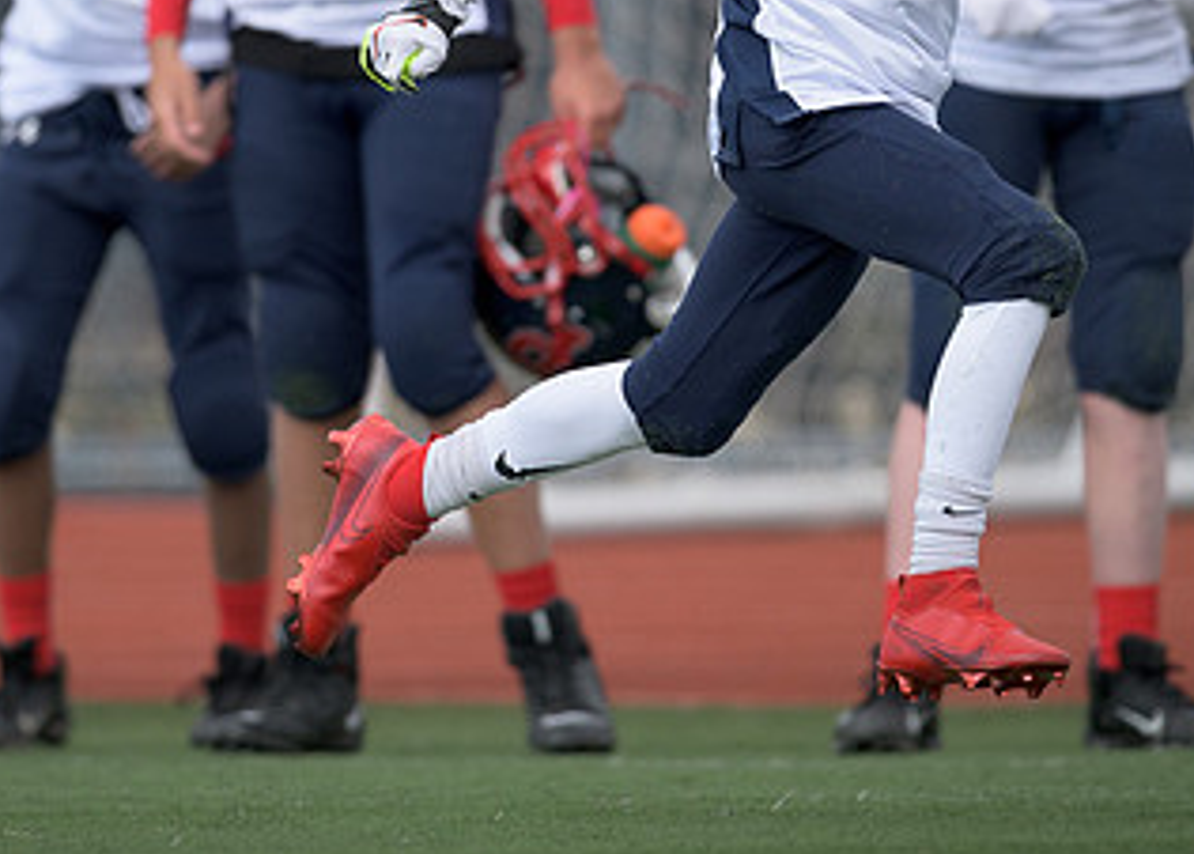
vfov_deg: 1.2
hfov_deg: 1.6
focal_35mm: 1235
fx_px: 41897
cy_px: 223
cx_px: 657
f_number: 4
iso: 500
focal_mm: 500
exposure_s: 1/2000
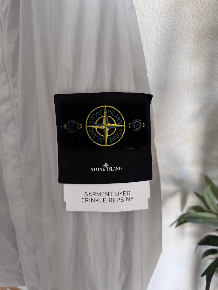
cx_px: 109
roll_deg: -0.6
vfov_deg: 71.6
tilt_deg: -18.5
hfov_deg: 56.8
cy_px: 145
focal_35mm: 24
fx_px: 202
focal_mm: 6.76
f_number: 1.78
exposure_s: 1/50
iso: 160
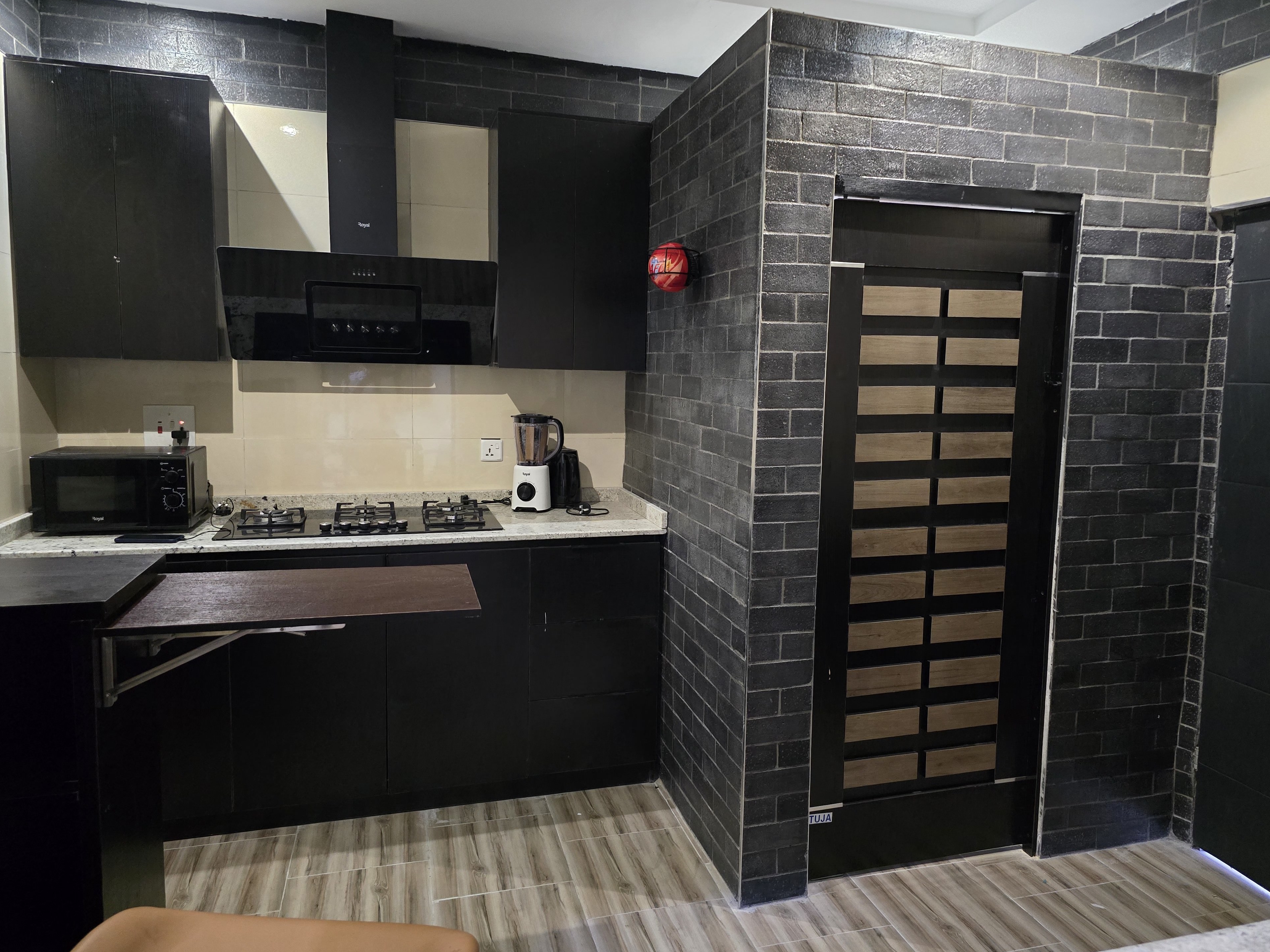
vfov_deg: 56.8
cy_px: 464
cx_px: 640
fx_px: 881
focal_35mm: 24
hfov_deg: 71.6
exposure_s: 1/50
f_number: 1.7
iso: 2000
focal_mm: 6.3
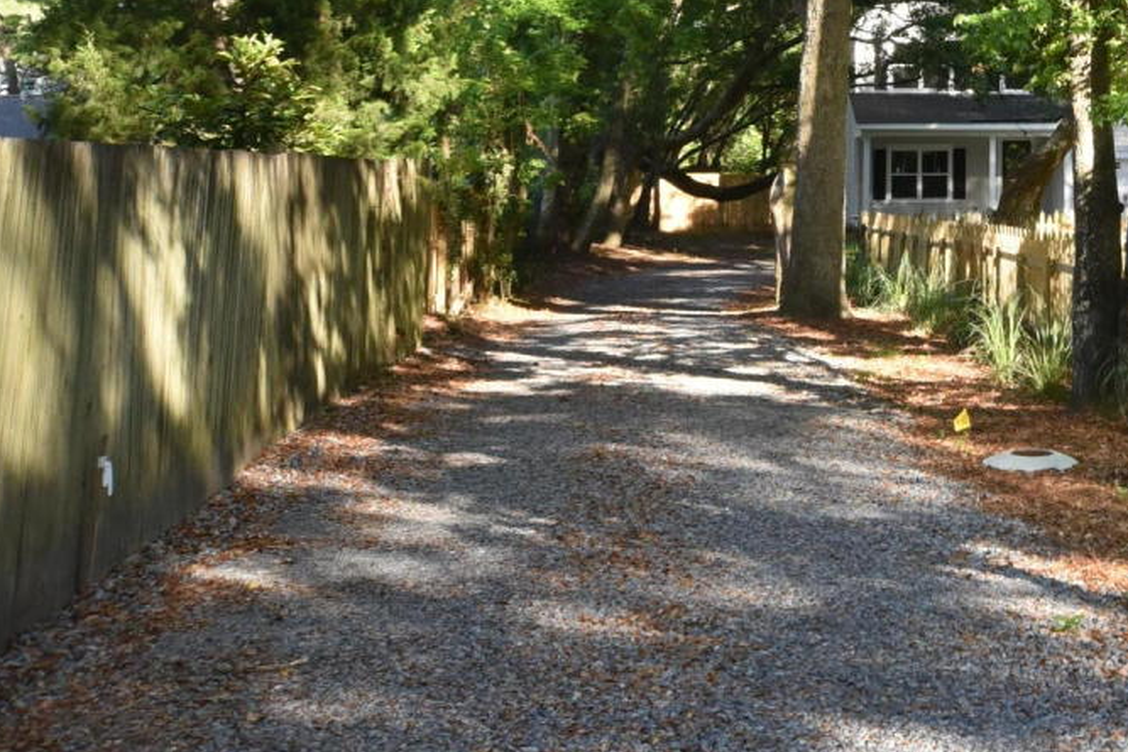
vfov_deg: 18.0
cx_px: 1091
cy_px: -139
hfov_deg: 26.7
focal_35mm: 72
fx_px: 2256
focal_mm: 24
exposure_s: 1/500
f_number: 11
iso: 2000
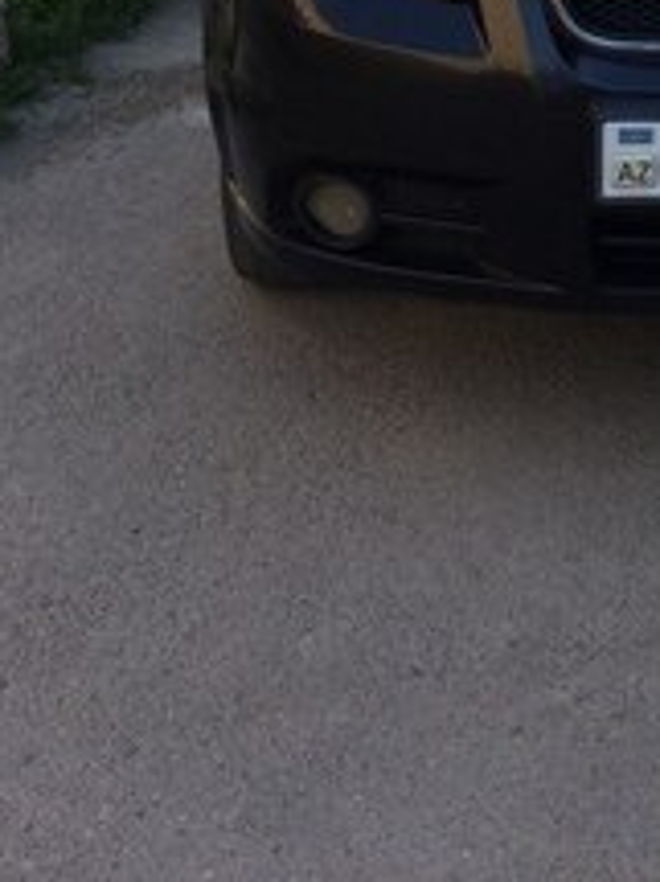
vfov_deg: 26.3
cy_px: -127
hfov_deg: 21.1
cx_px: 685
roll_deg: +2.7
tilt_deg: -16.1
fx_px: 1705
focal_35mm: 67
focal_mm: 4.15
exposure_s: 1/651
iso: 32
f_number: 2.2
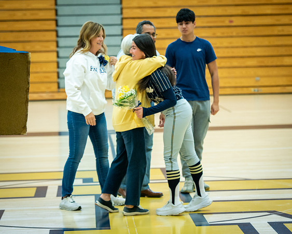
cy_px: 102
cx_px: 171
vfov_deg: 10.4
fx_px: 1288
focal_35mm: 149
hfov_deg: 12.9
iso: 3200
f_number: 4
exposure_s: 1/200
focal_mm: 105
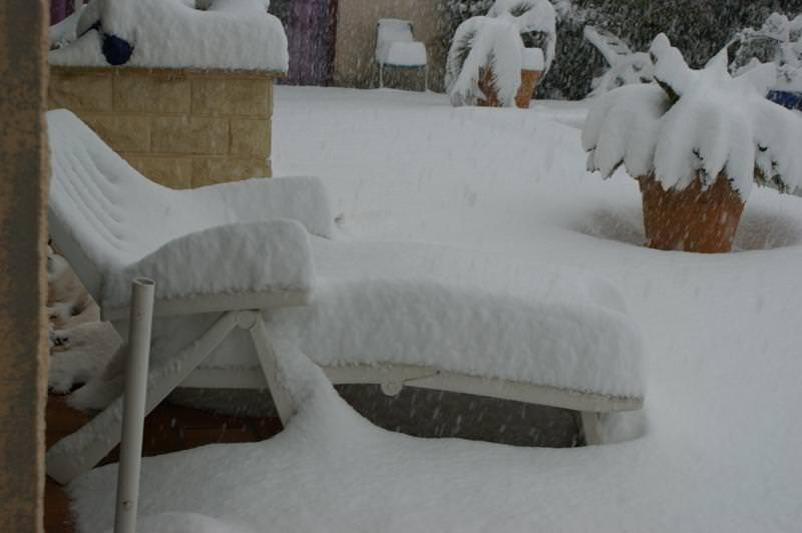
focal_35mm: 60
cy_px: 266
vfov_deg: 22.6
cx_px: 401
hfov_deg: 33.4
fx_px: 1336
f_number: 5.6
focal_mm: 40
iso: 100
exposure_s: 1/80
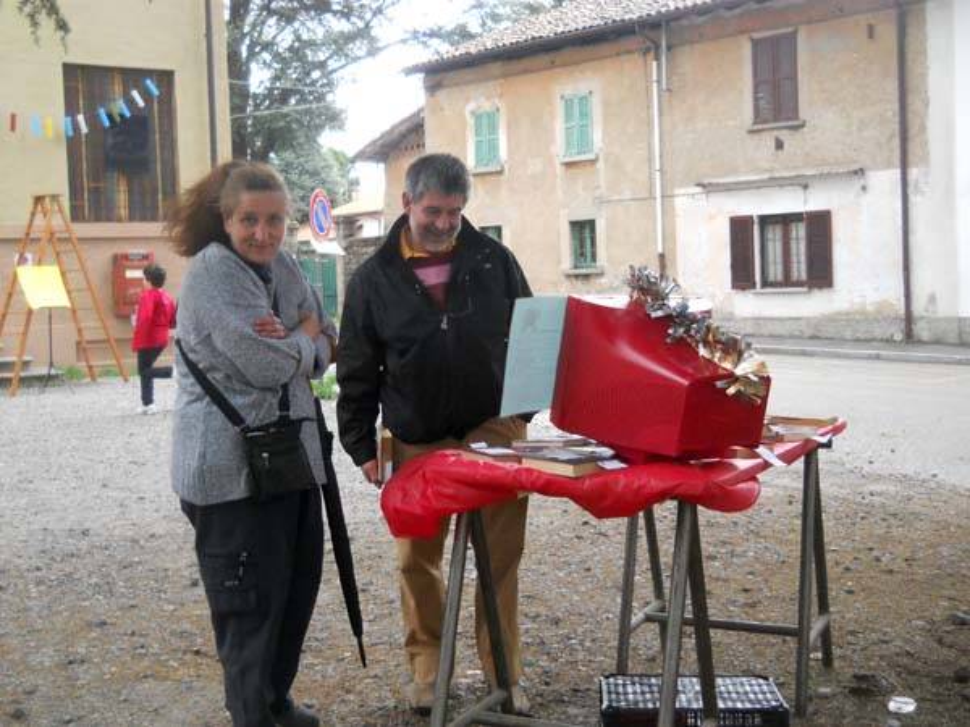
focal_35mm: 41
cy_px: 364
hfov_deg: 45.8
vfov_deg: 35.1
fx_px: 1149
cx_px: 485
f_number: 3.1
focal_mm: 6.72
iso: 400
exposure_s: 1/250
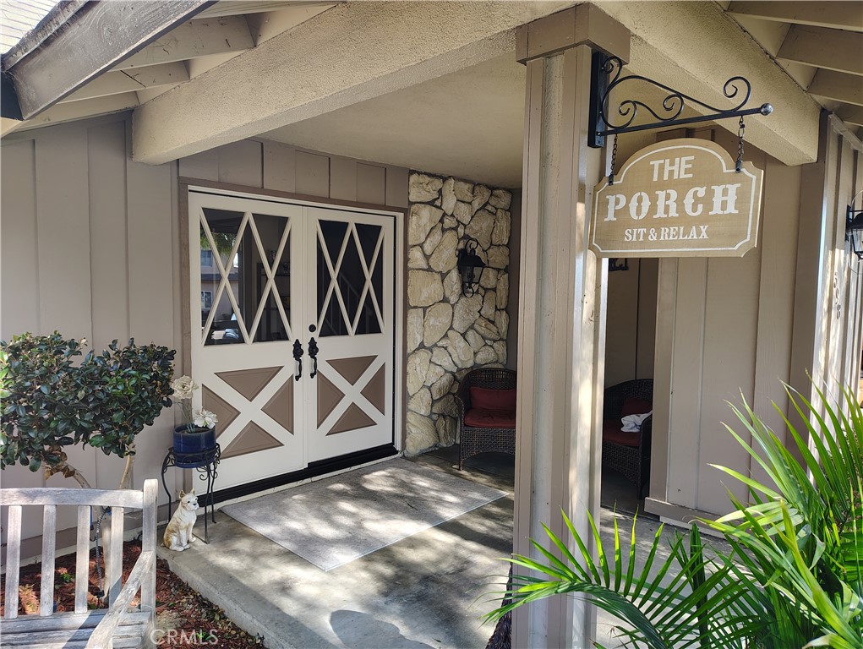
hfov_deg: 71.5
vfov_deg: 56.9
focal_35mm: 24
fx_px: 599
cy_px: 324
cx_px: 432
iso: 216
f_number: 1.8
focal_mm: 5.56
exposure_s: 1/120
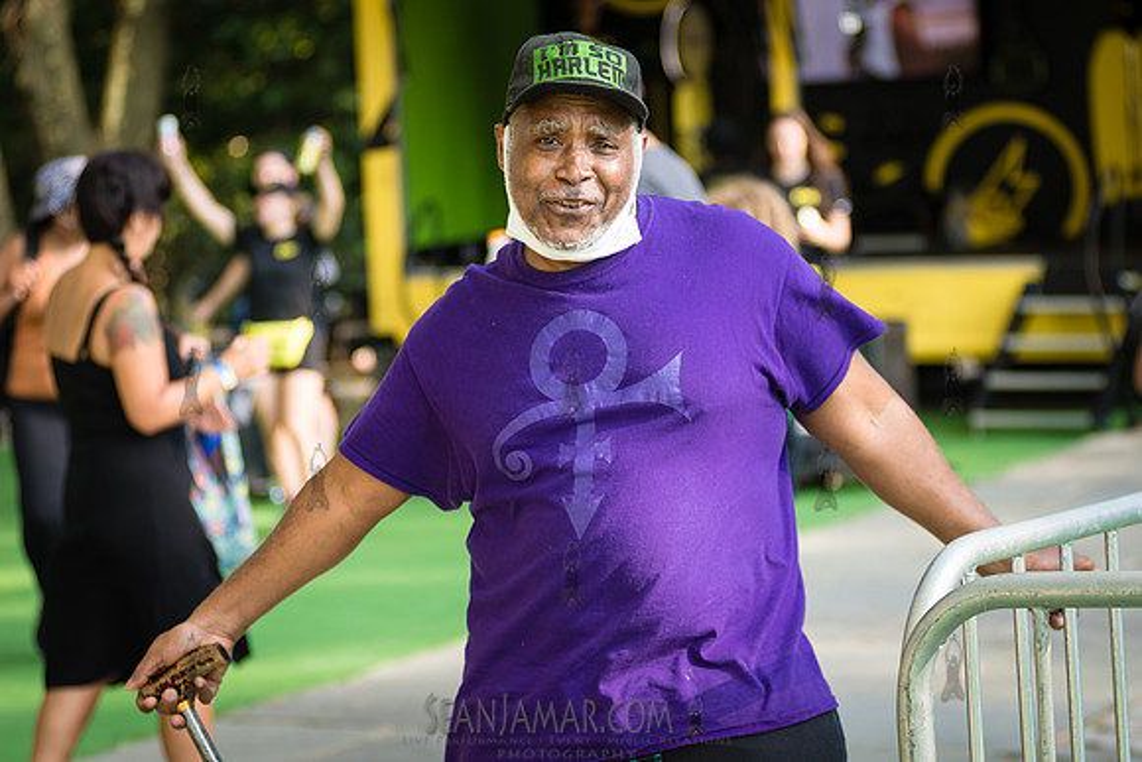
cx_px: 571
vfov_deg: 13.9
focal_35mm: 99
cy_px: 381
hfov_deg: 20.7
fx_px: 3127
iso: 200
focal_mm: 80
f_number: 3.5
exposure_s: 1/400
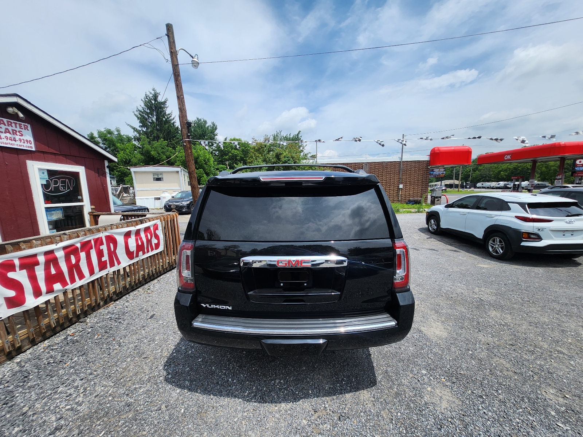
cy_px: 218
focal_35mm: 13
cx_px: 292
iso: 32
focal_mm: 1.74
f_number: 2.2
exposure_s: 1/1667
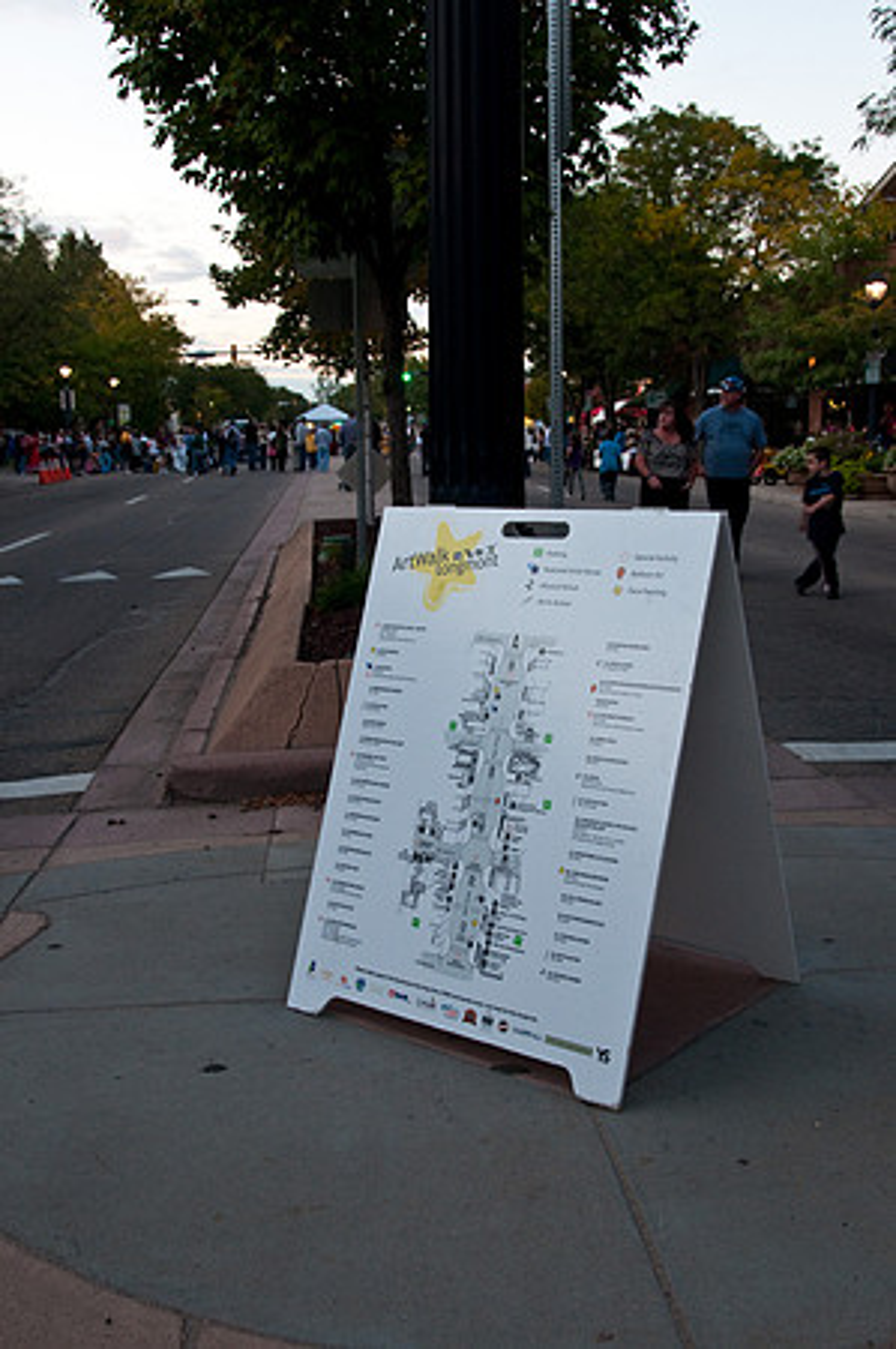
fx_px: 1347
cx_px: 448
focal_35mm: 36
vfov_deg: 53.2
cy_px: 674
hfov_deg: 36.8
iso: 640
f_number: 6.3
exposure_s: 1/30
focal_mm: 24
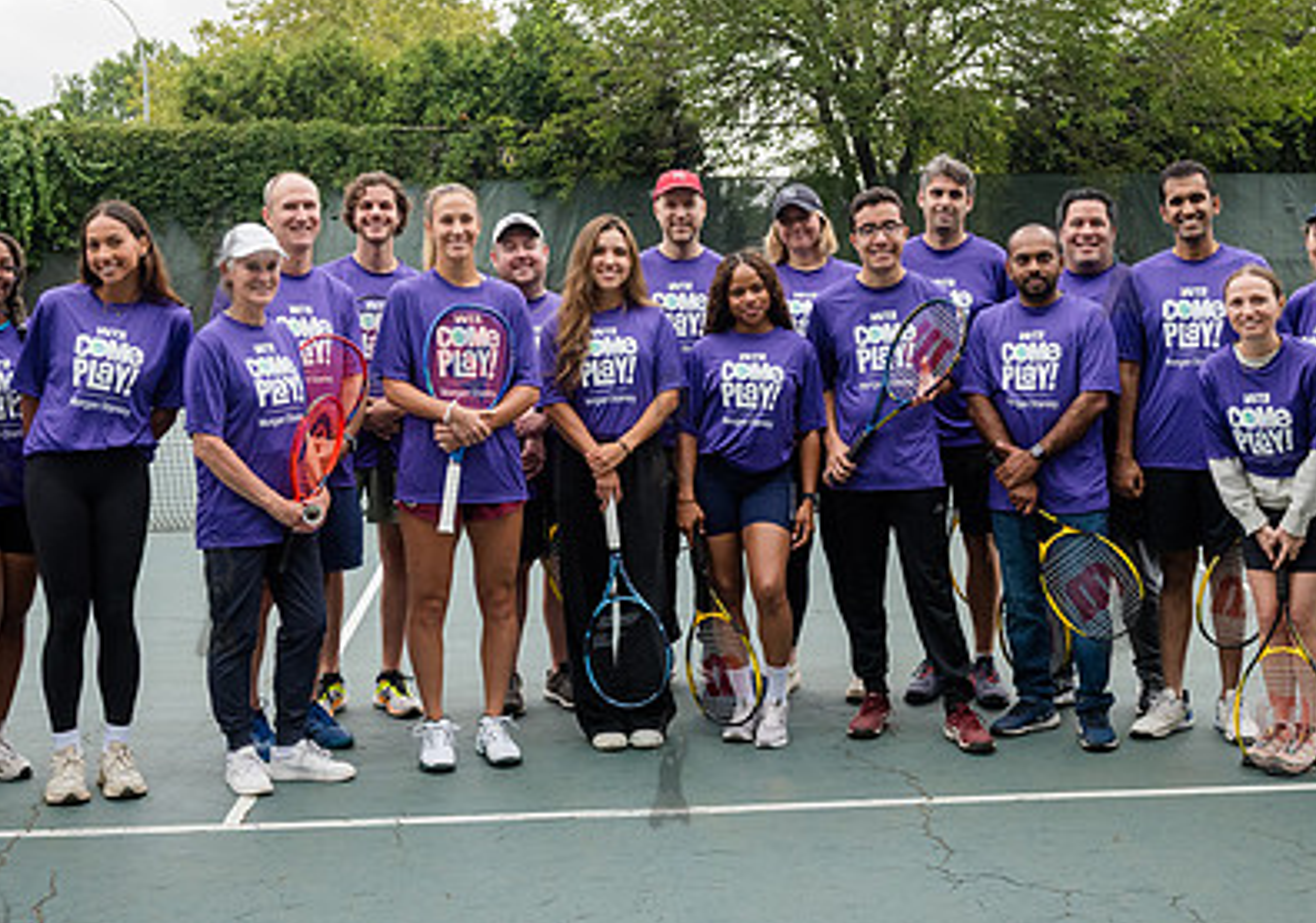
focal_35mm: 52
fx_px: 1932
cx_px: 716
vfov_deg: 26.9
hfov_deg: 37.6
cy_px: 425
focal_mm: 34
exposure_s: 1/1250
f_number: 4.5
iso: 1600
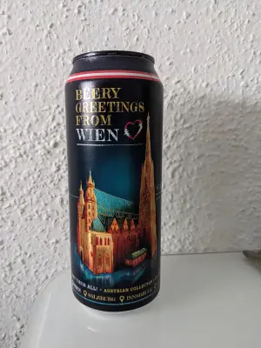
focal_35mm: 27
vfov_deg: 65.3
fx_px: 271
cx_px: 130
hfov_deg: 51.4
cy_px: 174
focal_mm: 4.38
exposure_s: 1/23.8
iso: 216
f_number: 1.73
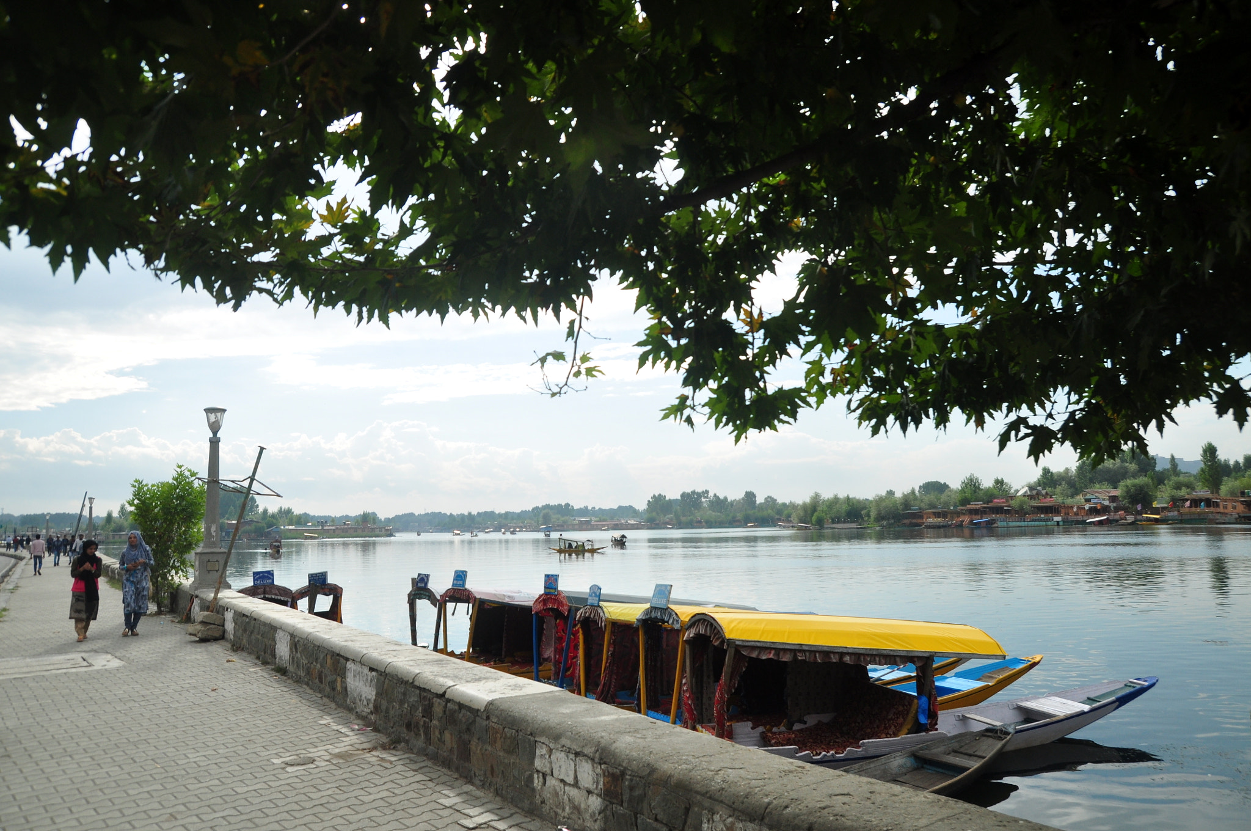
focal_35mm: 26
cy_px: 416
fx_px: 885
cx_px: 626
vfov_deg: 50.3
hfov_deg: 70.5
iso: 320
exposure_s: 1/1600
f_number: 7.1
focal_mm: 17
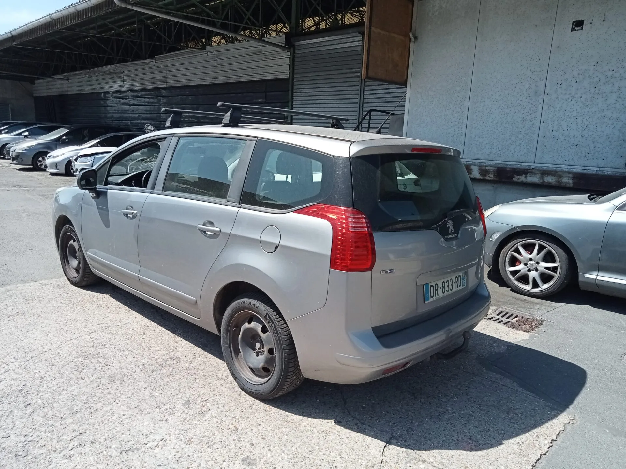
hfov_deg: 63.4
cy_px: 234
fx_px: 506
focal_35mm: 28
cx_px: 313
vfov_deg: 49.7
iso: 102
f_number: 2.2
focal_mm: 3.46
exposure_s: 1/820
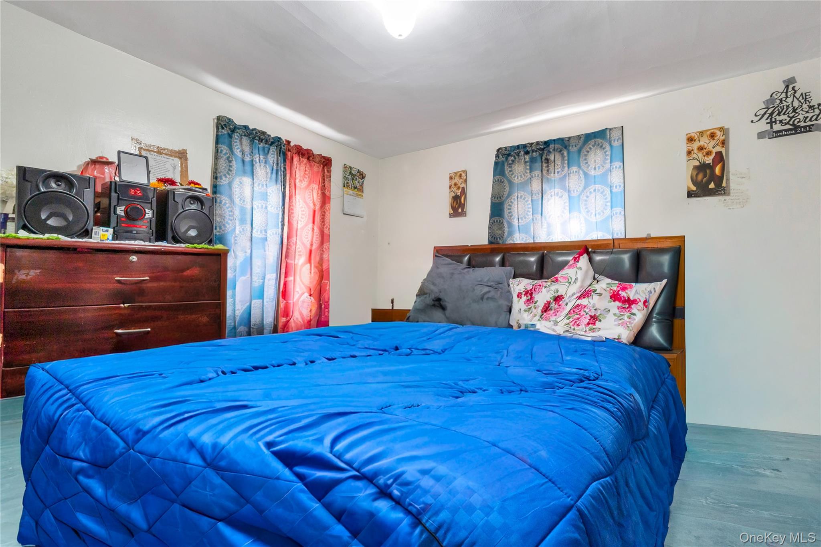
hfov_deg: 97.6
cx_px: 410
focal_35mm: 16
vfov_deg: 74.6
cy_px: 274
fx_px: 359
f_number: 5.6
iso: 800
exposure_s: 1/13
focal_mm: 10.5
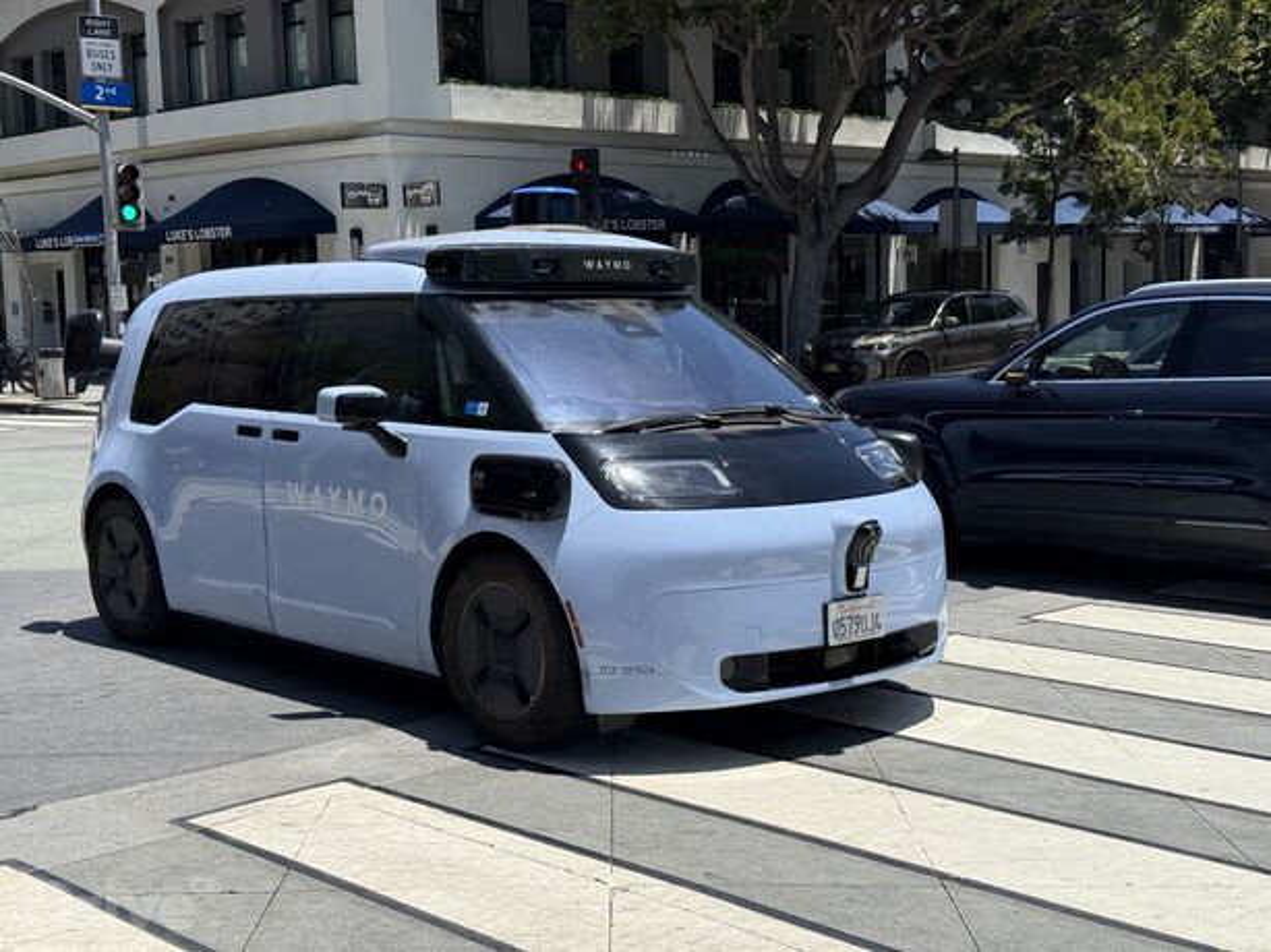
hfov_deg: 39.7
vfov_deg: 30.2
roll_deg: +0.8
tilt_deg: -4.9
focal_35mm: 48
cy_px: 476
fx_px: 1762
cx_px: 636
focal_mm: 6.76
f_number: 1.78
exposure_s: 1/6024
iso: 80
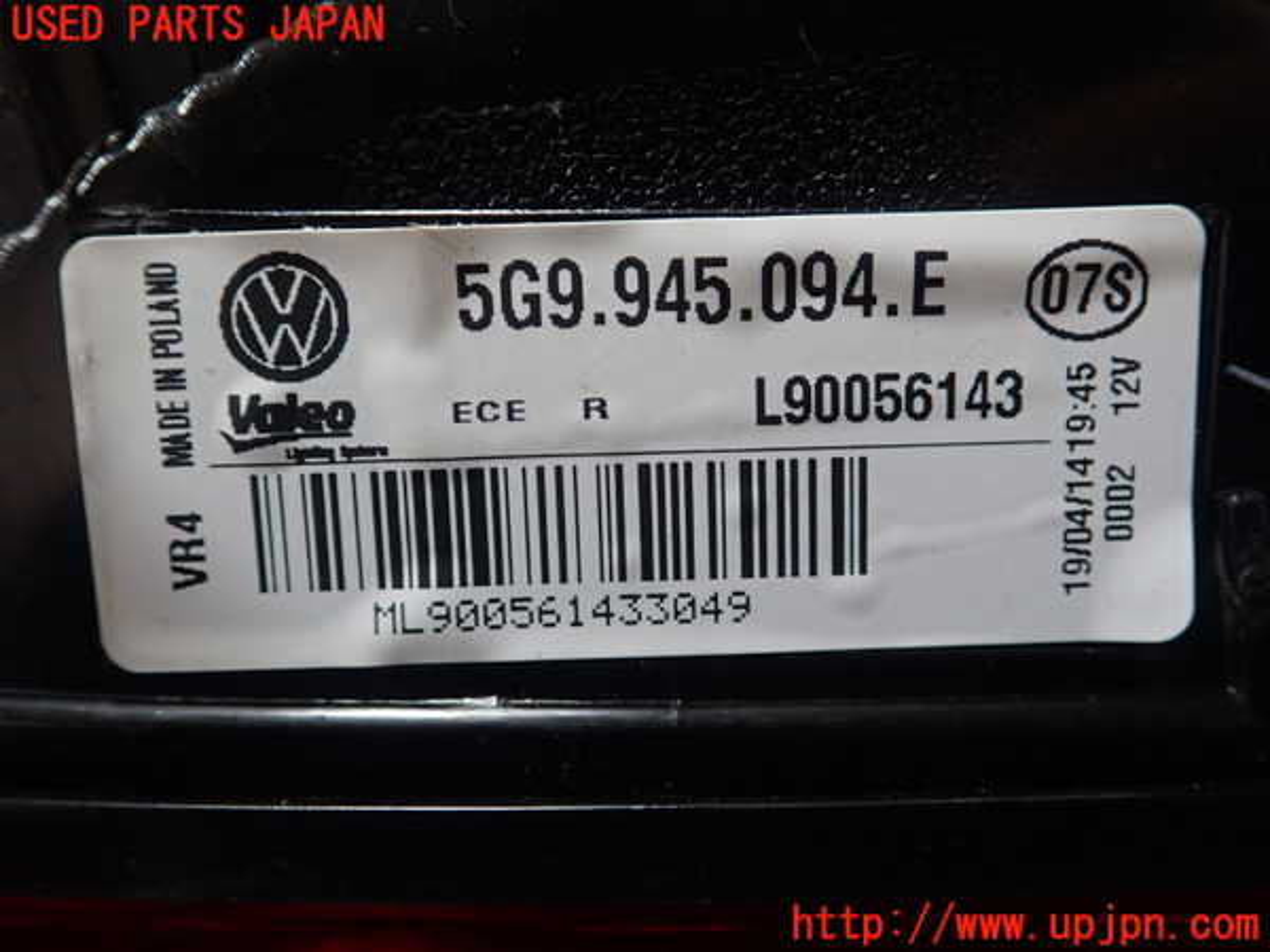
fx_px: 1101
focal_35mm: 30
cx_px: 635
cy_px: 476
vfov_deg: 46.8
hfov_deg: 60.0
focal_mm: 5.5
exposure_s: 1/125
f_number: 2.3
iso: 250
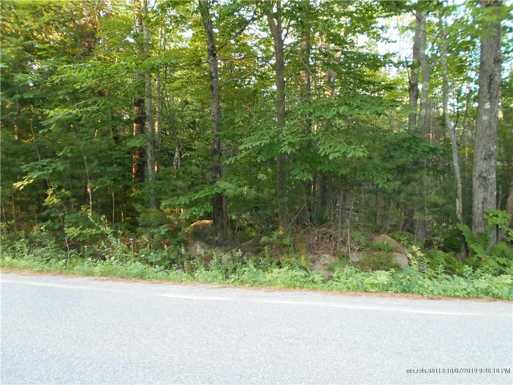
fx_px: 385
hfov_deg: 67.3
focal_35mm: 26
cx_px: 256
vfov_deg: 53.1
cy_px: 192
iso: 280
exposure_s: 1/30
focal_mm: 4.6
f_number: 3.2
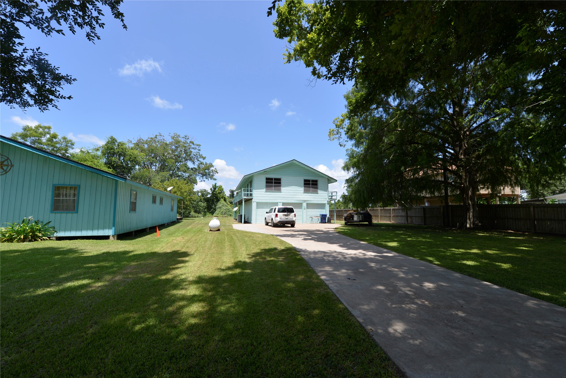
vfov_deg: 81.2
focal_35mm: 14
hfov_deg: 104.3
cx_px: 283
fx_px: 220
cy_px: 189
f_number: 9
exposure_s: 1/250
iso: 160
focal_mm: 14
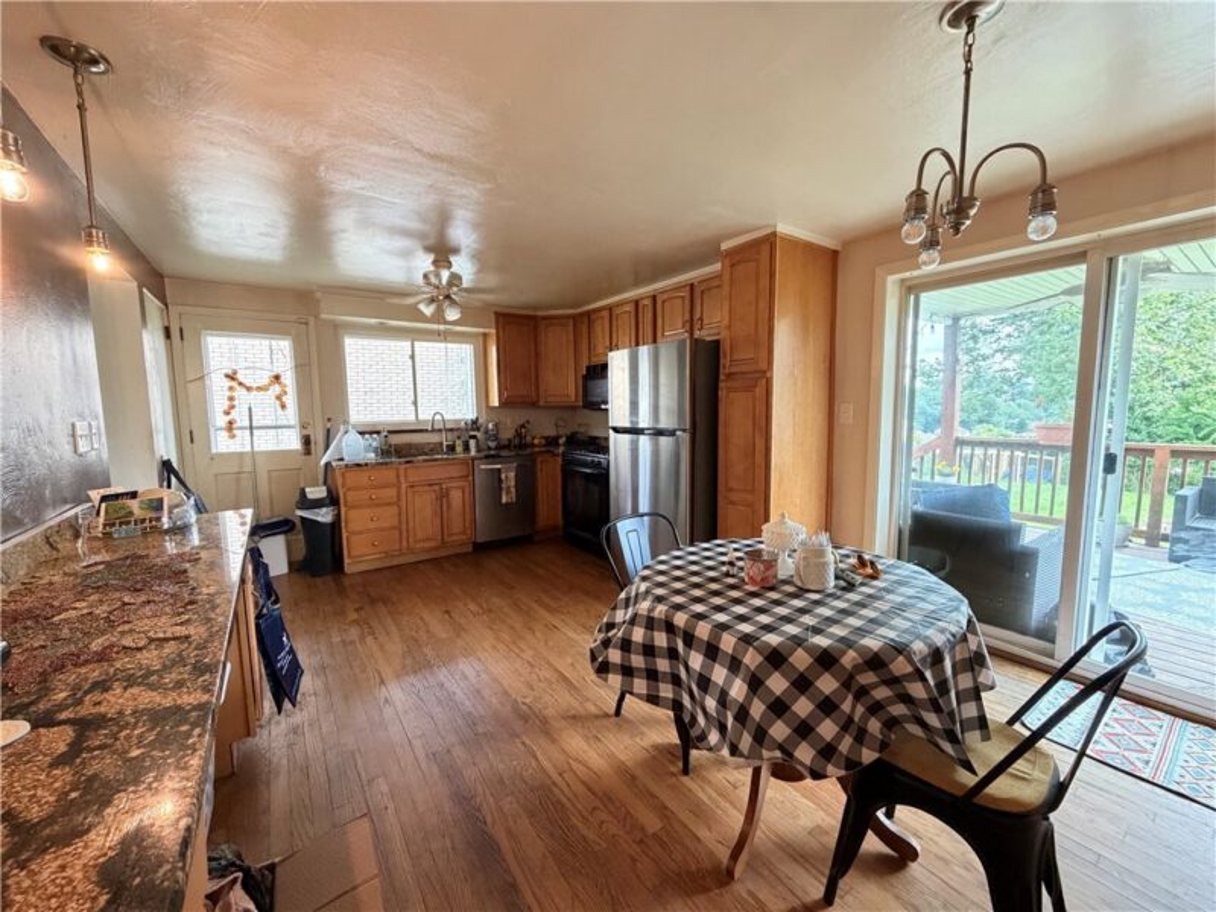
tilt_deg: -6.5
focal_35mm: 14
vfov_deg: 85.7
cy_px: 456
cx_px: 608
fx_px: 492
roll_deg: +0.9
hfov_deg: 102.1
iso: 500
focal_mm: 2.22
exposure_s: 1/60
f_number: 2.2
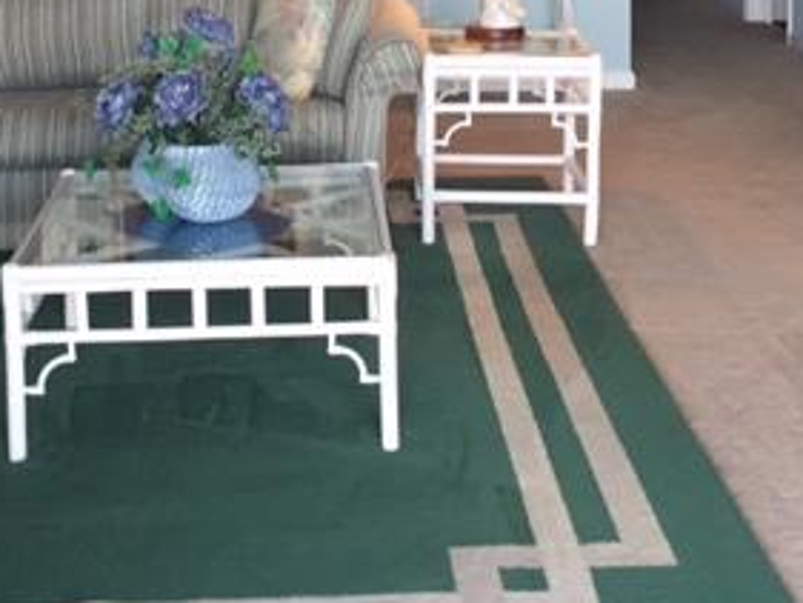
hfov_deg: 29.3
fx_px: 1532
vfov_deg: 21.2
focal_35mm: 66
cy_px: -51
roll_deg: +0.8
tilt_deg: -4.6
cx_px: 326
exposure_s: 1/30
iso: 40
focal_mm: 4.15
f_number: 2.2
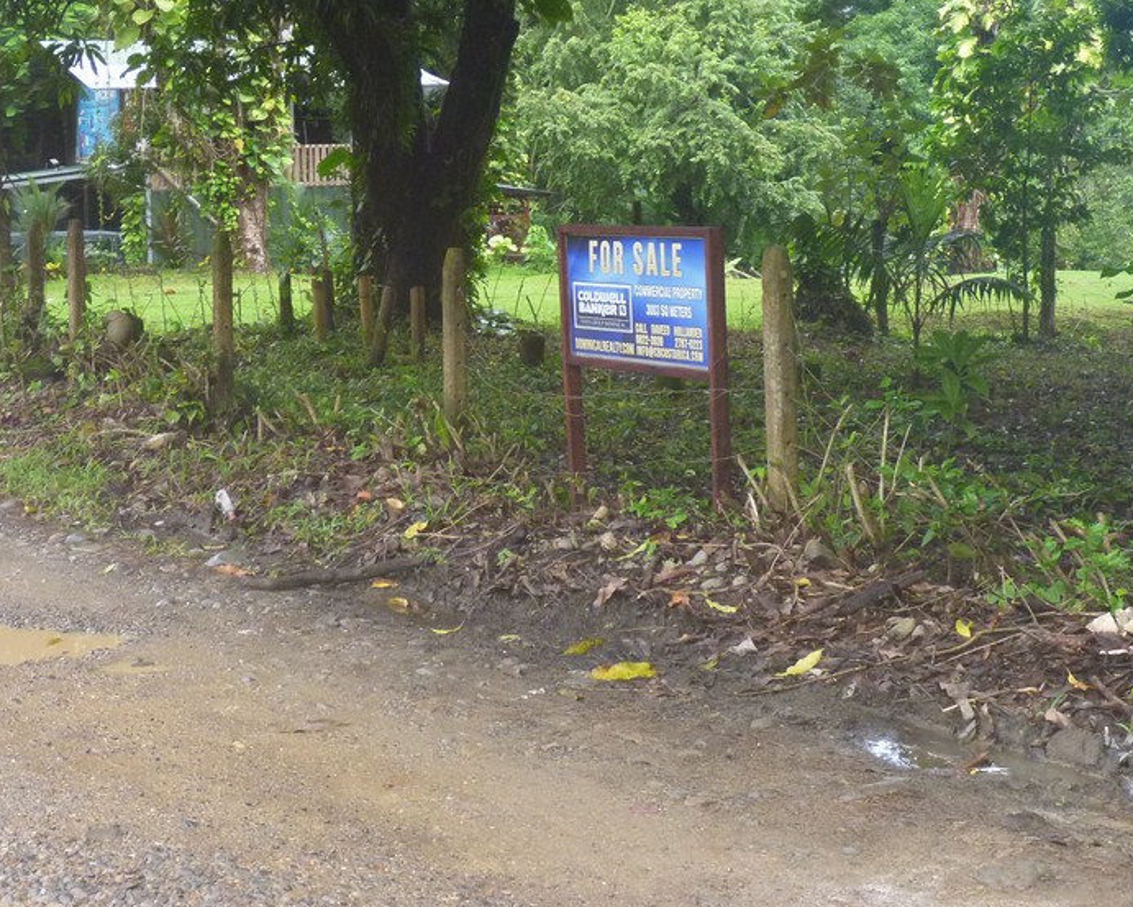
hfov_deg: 27.9
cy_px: 282
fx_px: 2281
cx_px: 523
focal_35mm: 68
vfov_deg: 22.4
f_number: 4.5
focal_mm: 8.4
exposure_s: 1/40
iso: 250
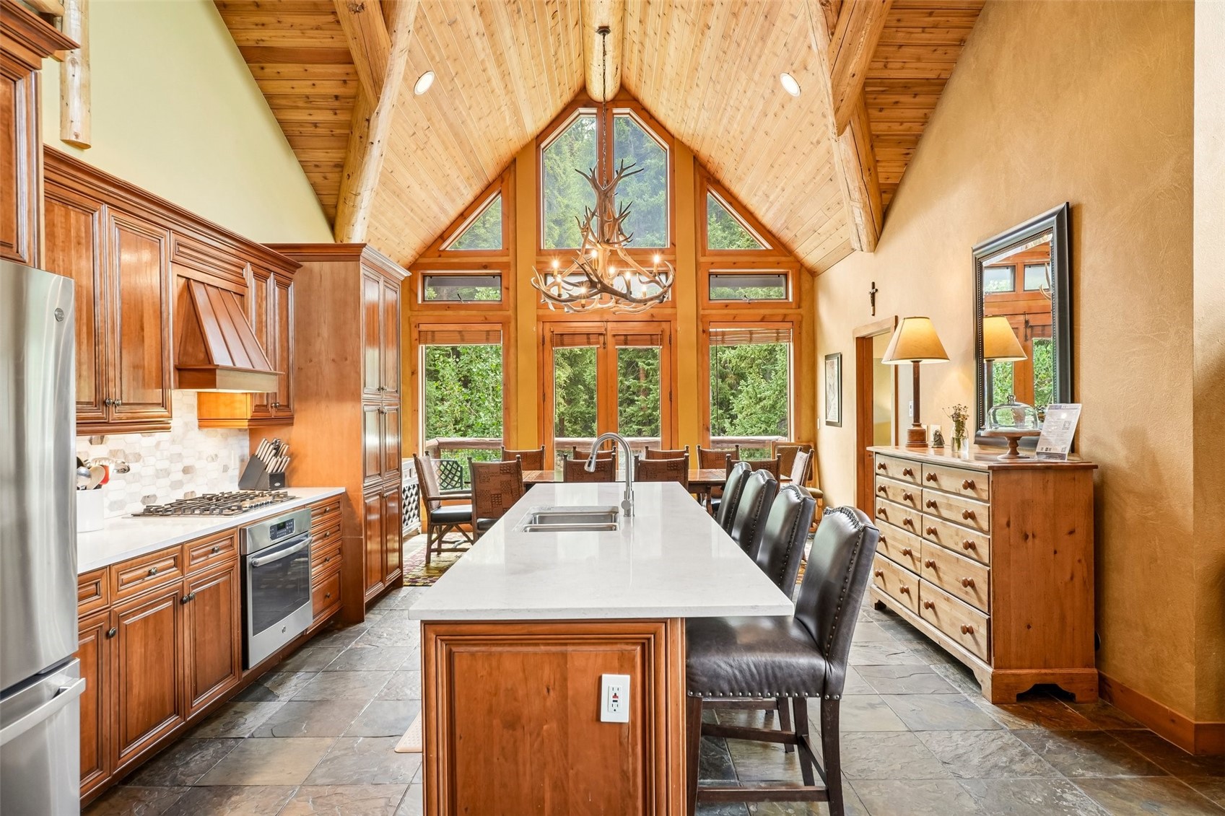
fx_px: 714
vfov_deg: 59.5
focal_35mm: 21
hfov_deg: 81.2
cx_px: 612
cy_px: 408
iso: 500
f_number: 8
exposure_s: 1/15
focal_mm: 14
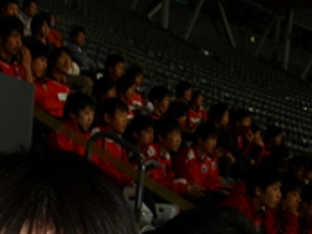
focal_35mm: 80
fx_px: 722
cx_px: 16
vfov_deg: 17.6
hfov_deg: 23.6
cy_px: 282
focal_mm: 5.5
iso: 100
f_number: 2.8
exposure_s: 1/30
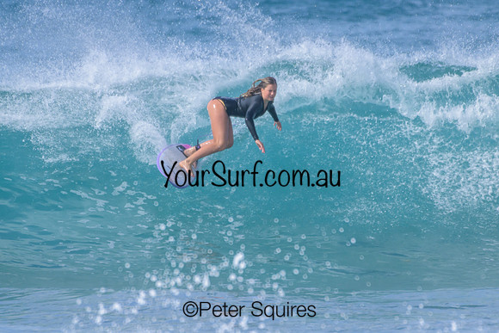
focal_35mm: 1000
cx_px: 250
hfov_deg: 2.1
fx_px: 13864
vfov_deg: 1.4
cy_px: 166
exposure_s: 1/2000
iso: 1100
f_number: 11
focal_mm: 1000
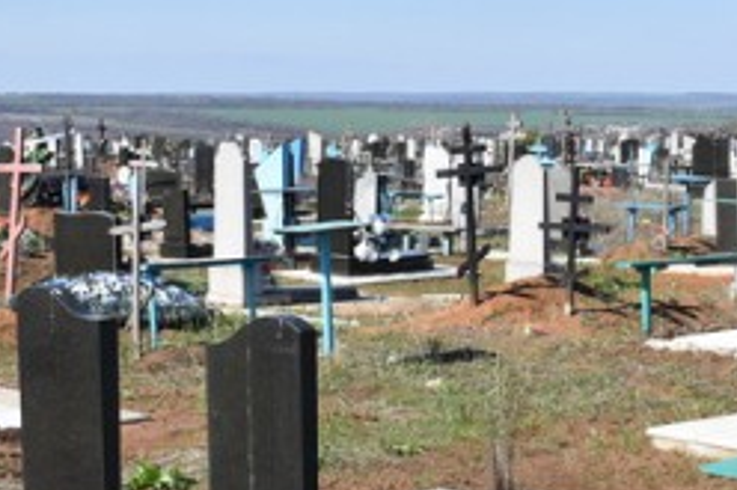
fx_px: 1903
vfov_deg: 14.7
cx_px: 579
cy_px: 205
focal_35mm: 93
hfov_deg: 21.7
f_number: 10
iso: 200
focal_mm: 24
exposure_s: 1/400
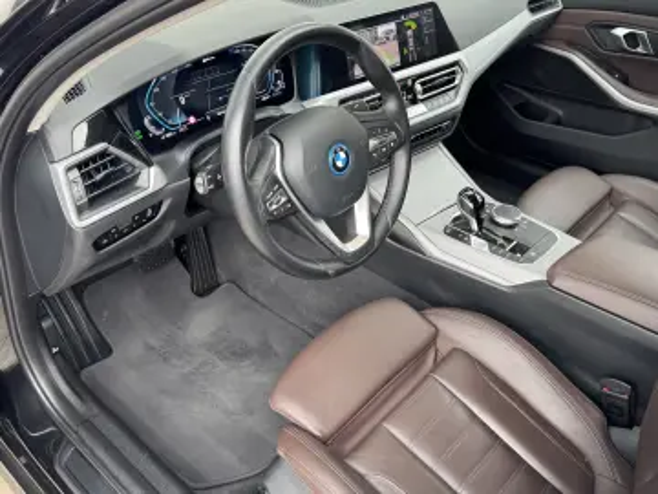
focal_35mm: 24
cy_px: 247
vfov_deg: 56.8
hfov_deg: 71.6
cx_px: 329
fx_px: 456
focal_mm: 6.76
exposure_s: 1/121
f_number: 1.78
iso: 160
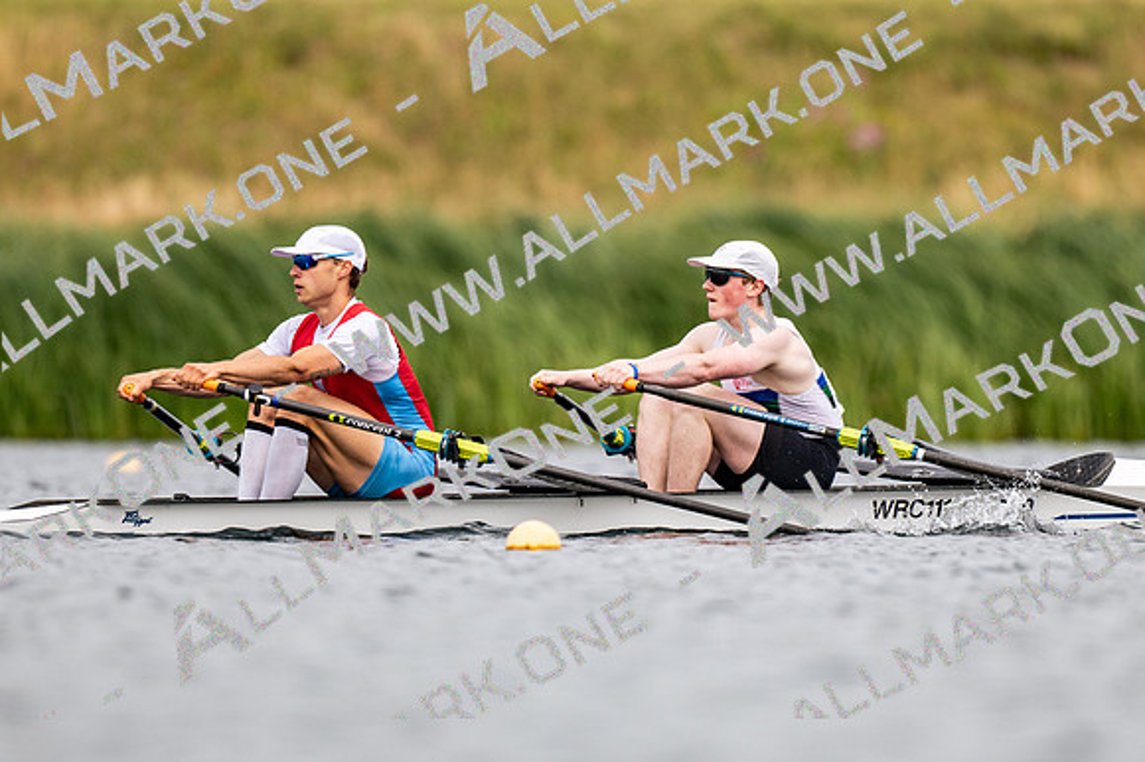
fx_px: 28608
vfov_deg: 1.5
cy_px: 381
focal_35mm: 900
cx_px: 572
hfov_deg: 2.3
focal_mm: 600
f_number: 4
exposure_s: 1/2500
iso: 280
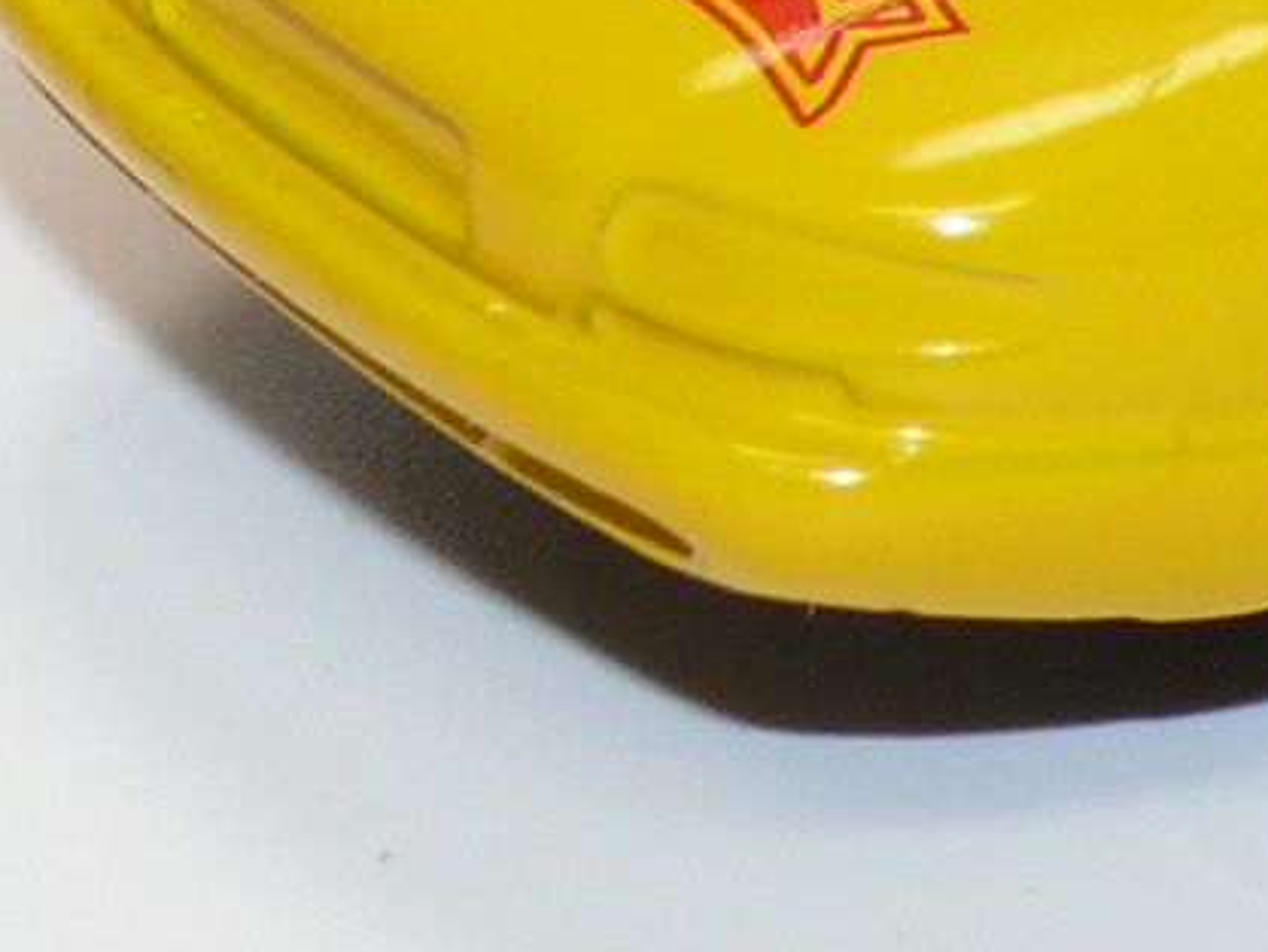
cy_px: -432
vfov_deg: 3.8
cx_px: 1992
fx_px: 14327
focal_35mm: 391
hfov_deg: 5.0
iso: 100
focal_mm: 13.3
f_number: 4
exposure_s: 1/30
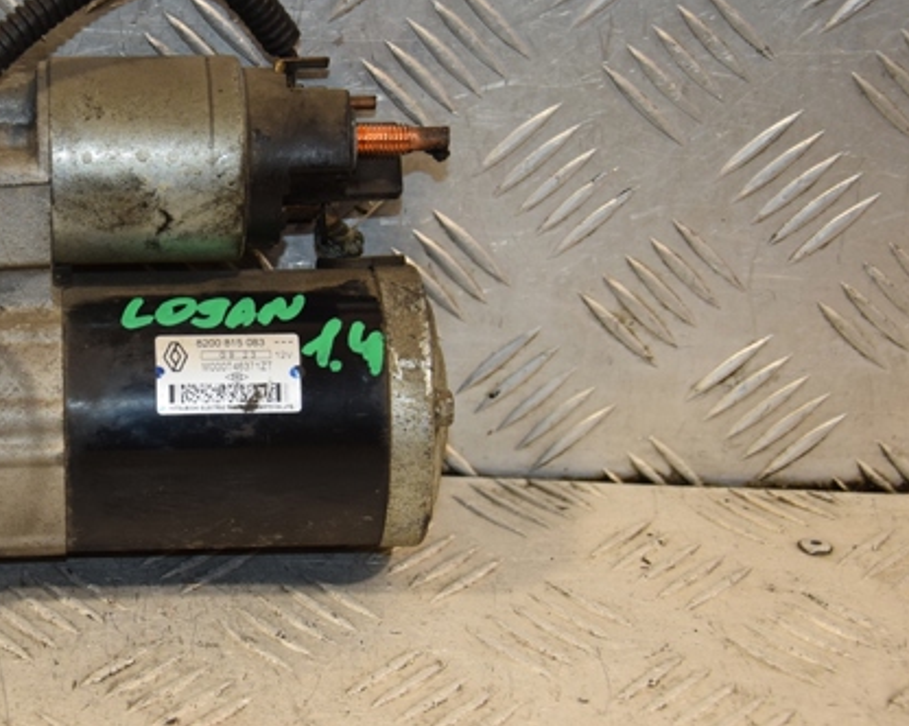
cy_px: 304
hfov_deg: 18.3
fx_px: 2795
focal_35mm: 104
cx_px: 214
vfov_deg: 14.8
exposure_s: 1/200
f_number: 5
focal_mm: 48
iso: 800
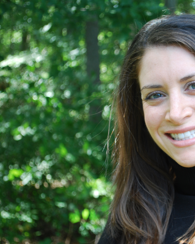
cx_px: 182
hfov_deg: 15.8
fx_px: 690
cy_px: 121
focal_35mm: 96
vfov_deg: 20.0
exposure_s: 1/40
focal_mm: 45
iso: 200
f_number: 5.3
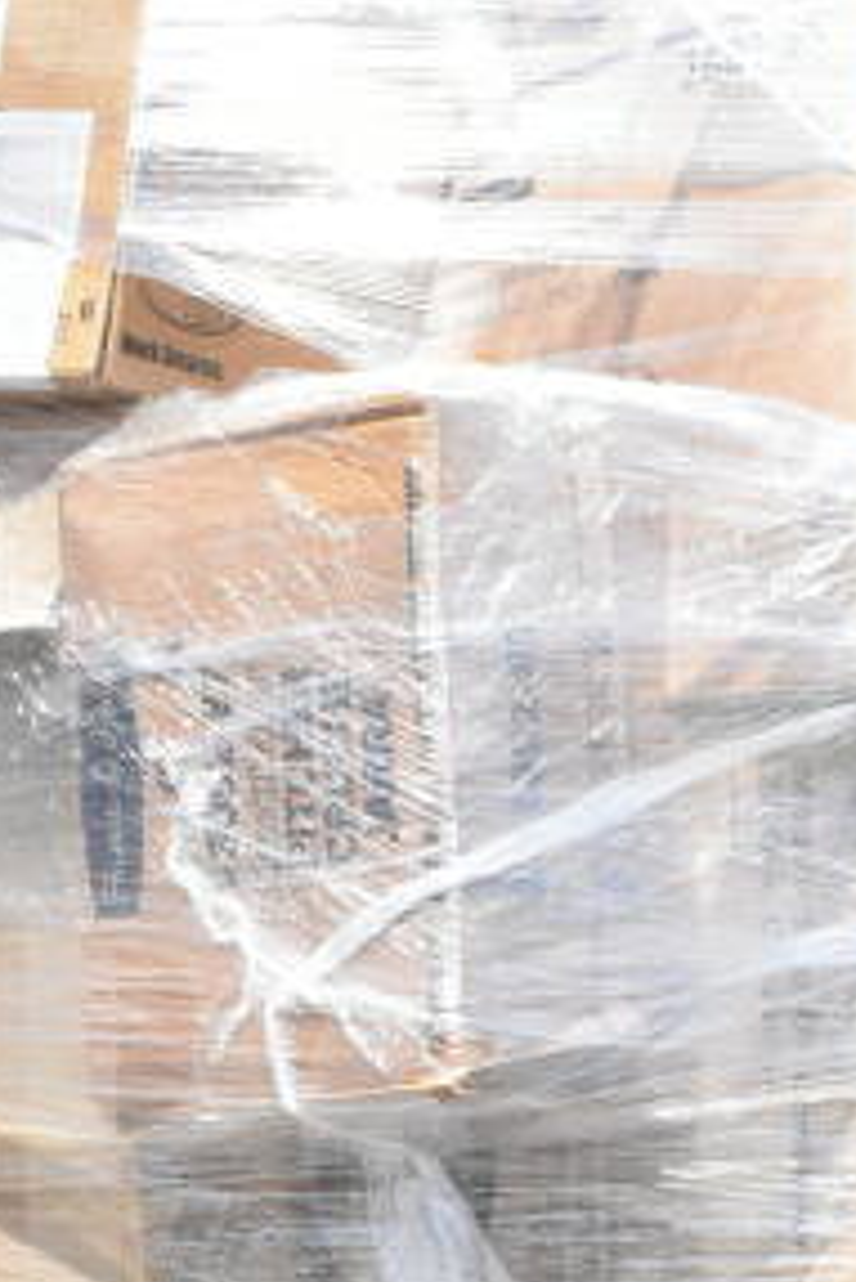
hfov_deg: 14.3
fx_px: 3420
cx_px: 408
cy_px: 1251
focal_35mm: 96
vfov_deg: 20.6
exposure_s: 1/800
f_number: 14
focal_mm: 20
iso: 1600
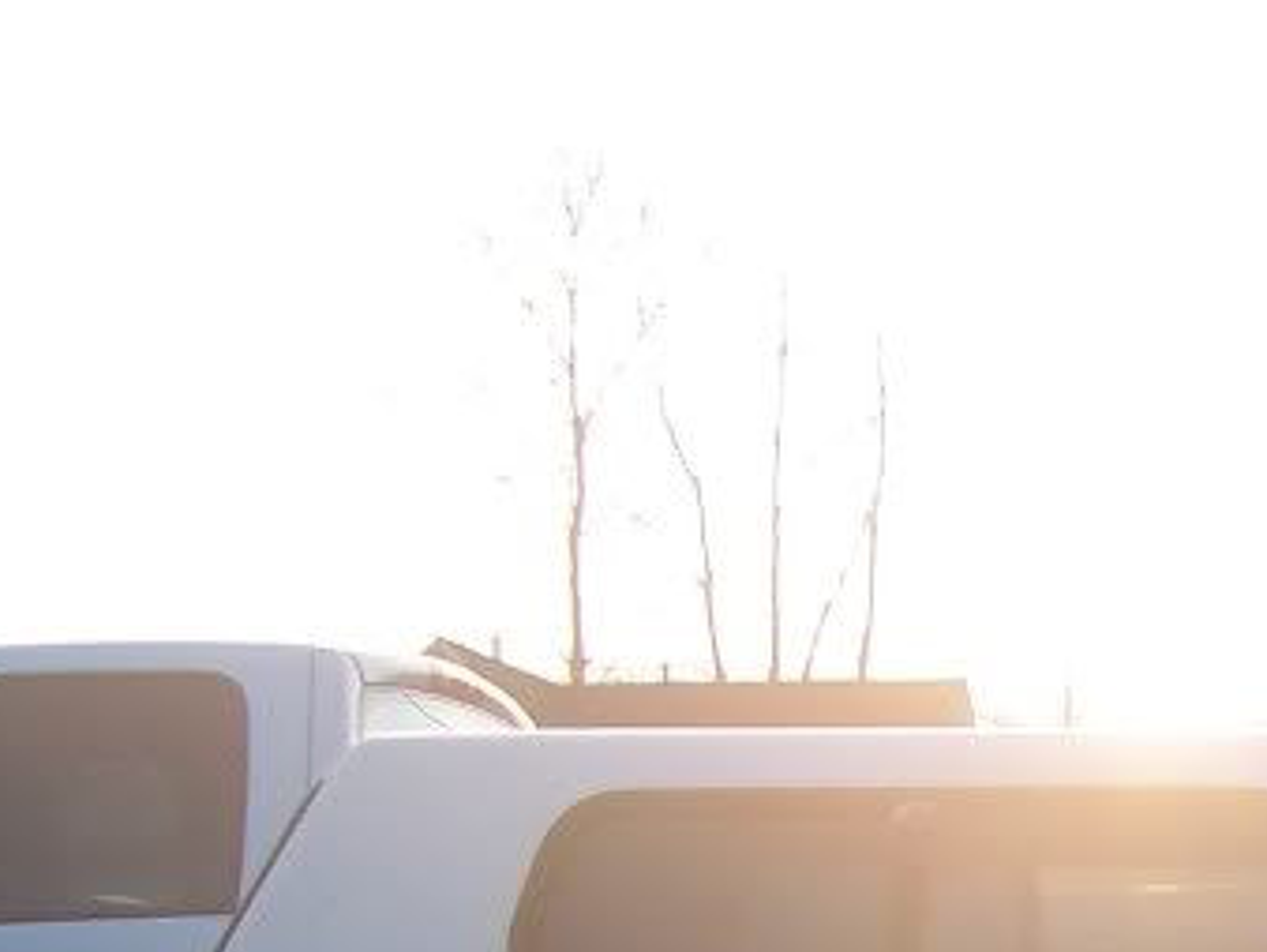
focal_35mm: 112
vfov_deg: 12.8
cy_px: 1226
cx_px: 1897
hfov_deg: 16.1
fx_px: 4102
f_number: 2.8
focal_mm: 5.6
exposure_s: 1/350
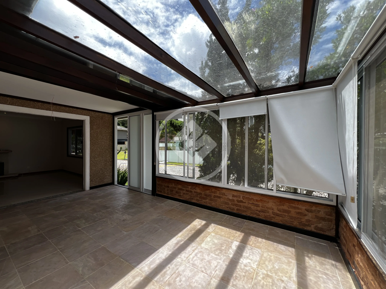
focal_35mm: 13
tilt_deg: -0.3
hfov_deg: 106.2
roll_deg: -0.6
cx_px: 193
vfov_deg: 89.9
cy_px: 144
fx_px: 145
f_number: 1.8
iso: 32
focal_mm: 1.57
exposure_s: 1/436
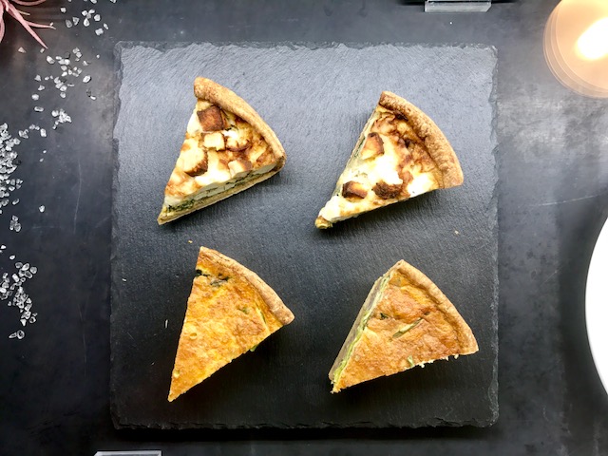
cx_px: 304
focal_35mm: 28
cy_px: 228
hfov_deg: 63.4
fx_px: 492
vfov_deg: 49.7
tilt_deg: -88.3
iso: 32
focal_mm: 3.99
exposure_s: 1/60
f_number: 1.8
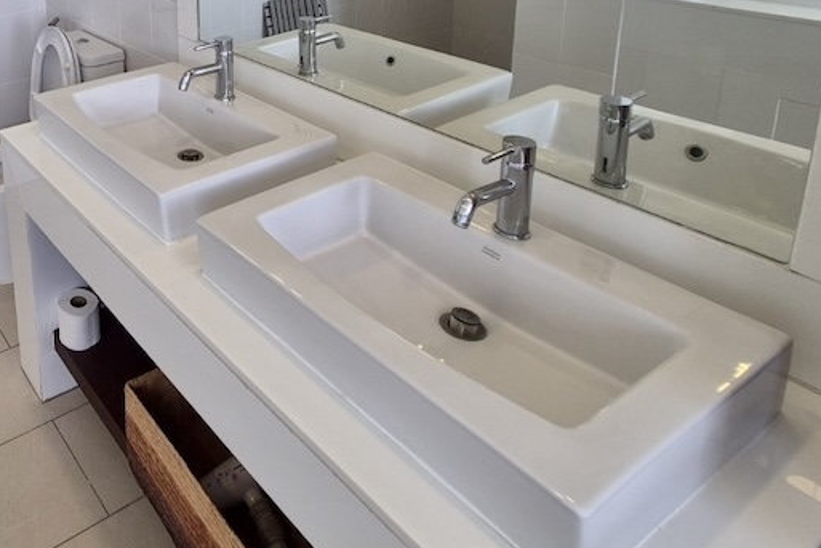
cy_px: -13
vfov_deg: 41.1
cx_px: 72
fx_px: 616
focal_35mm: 27
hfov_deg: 57.2
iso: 50
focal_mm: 2.2
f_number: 2.2
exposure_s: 1/102
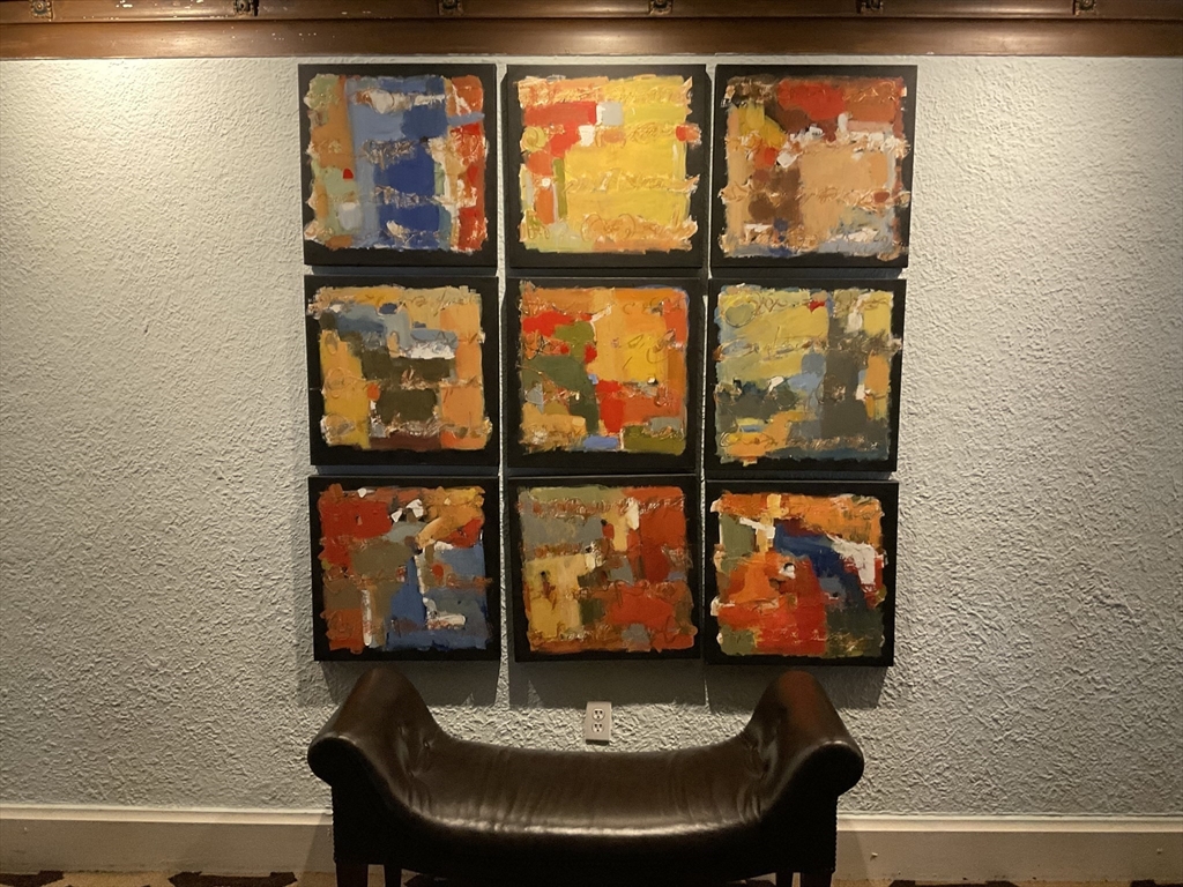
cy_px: 444
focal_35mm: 29
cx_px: 592
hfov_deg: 61.7
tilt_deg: -5.5
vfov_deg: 48.2
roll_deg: -0.5
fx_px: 991
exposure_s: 1/60
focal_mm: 3
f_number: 1.8
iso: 200
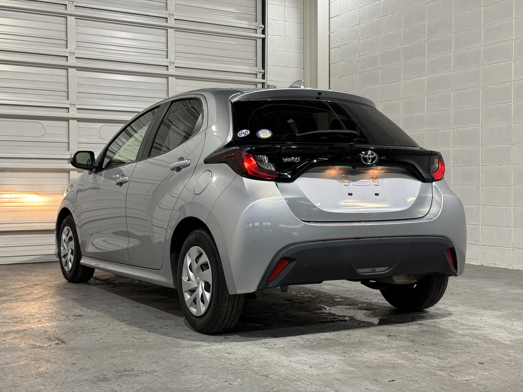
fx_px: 725
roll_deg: -0.1
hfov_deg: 39.7
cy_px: 196
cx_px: 262
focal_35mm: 48
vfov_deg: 30.3
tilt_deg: -0.3
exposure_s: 1/60
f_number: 1.78
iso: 100
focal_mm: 6.76
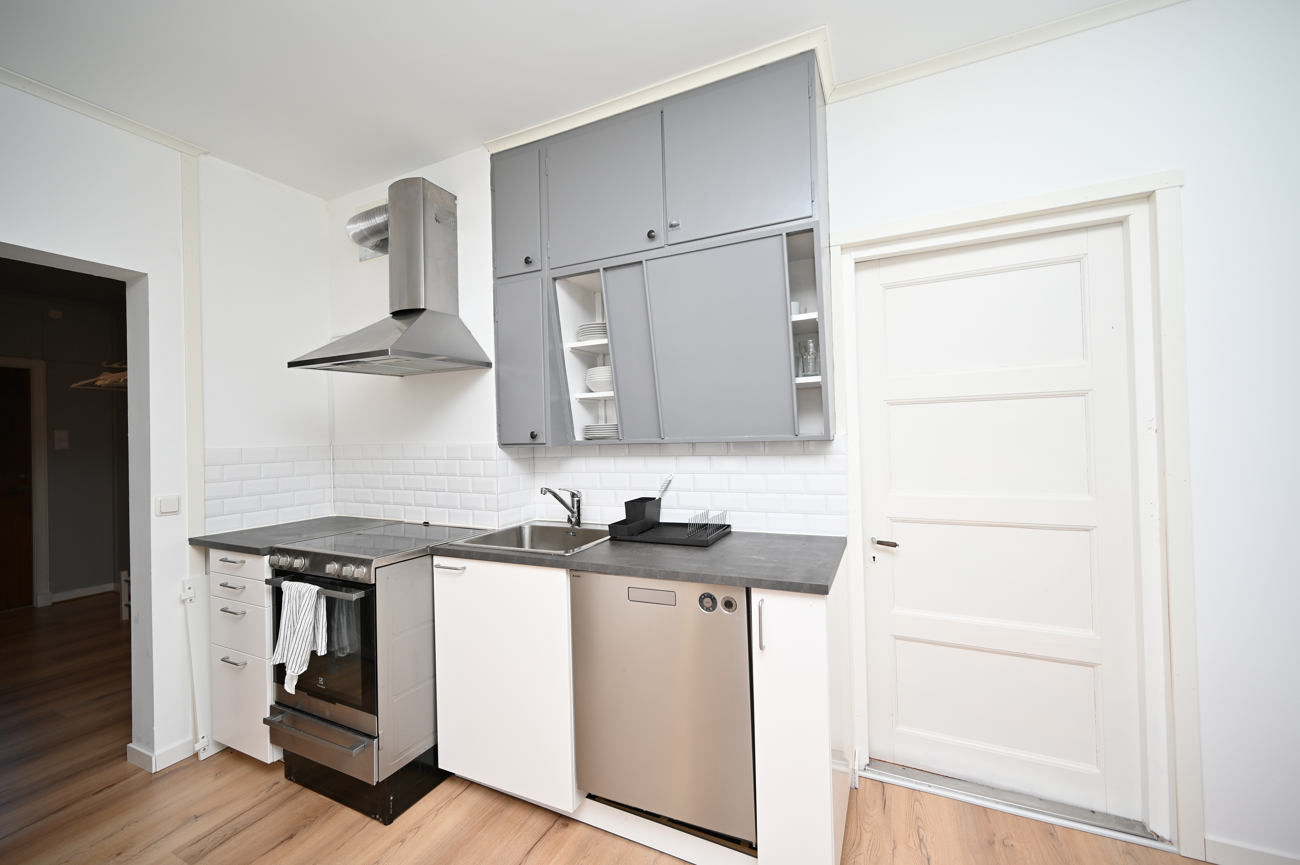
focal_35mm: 14
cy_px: 432
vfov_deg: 81.1
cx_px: 650
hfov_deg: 104.3
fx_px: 505
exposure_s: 1/80
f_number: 4
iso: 100
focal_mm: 14
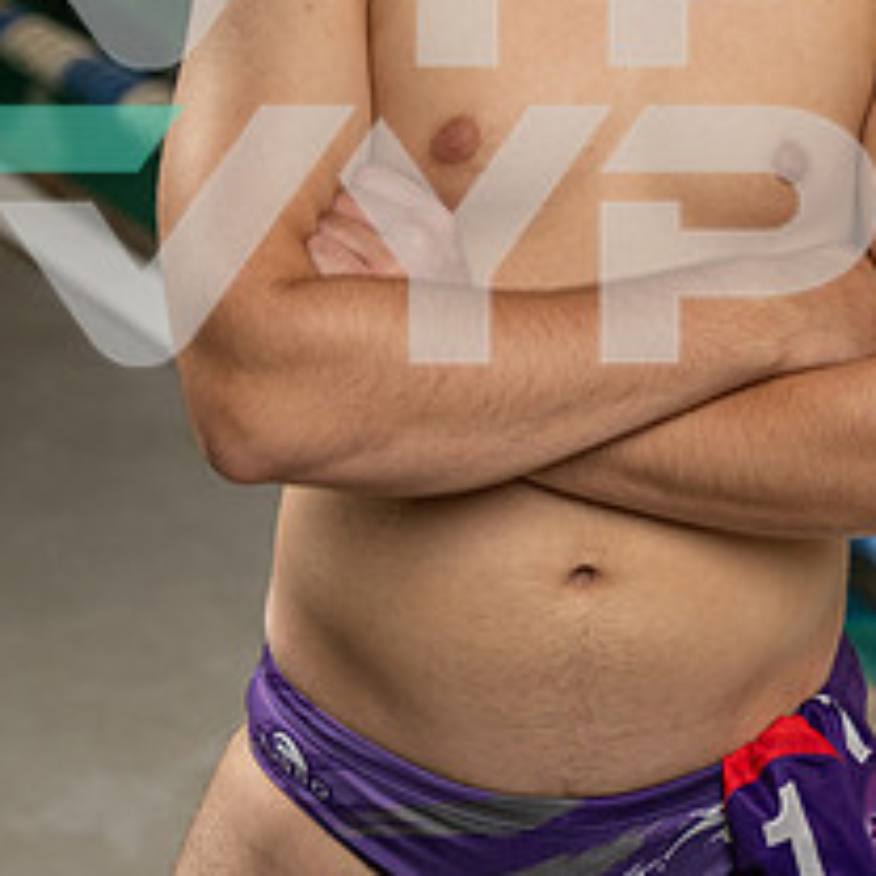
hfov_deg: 15.5
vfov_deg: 15.2
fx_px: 3207
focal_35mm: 112
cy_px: -59
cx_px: 560
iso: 500
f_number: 4
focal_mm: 61
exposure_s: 1/250
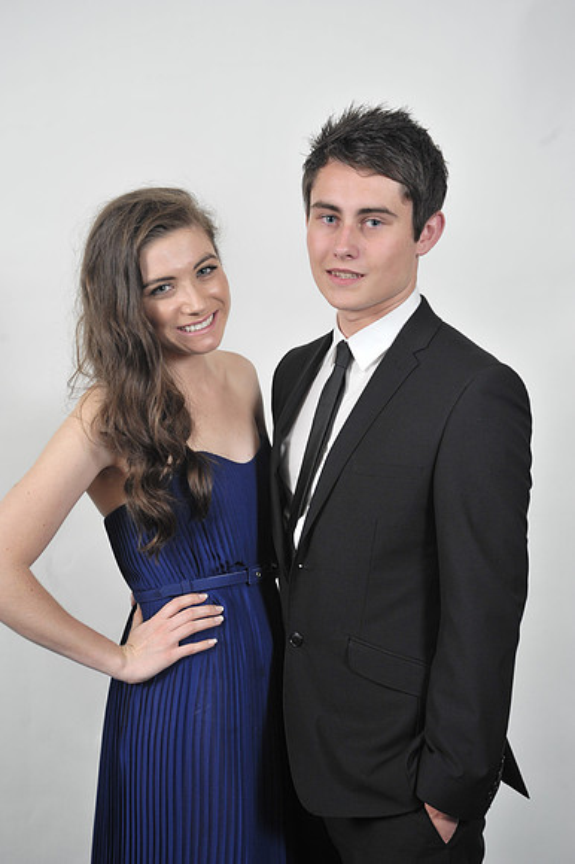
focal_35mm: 62
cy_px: 432
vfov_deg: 32.4
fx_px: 1487
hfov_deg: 21.9
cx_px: 288
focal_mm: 62
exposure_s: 1/160
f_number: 7.1
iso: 1000
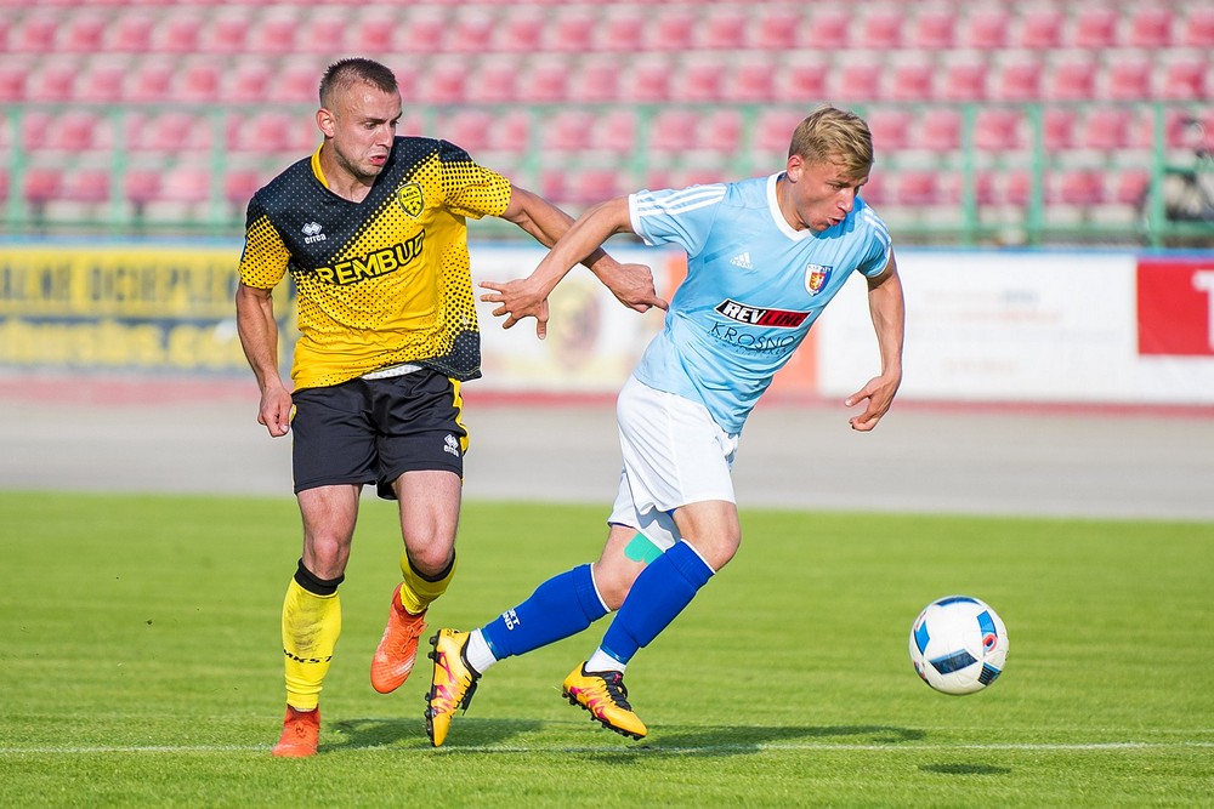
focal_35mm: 200
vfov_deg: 6.9
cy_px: 404
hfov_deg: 10.3
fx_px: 6745
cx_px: 607
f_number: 2.8
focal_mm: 200
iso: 320
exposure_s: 1/1600
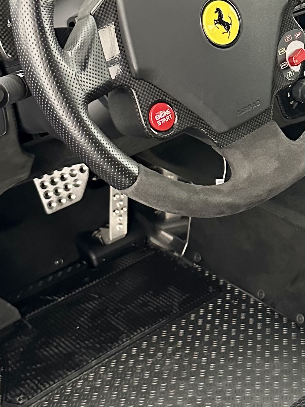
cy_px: 172
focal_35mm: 72
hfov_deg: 19.8
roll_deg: +2.2
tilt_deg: -27.8
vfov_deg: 27.0
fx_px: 846
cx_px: 309
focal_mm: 6.86
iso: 800
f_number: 1.78
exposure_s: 1/60
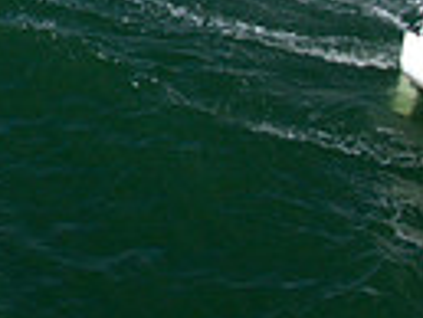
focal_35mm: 215
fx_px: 2630
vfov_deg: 6.6
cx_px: -272
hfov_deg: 8.9
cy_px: -379
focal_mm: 8.6
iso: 100
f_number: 3.8
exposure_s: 1/1600
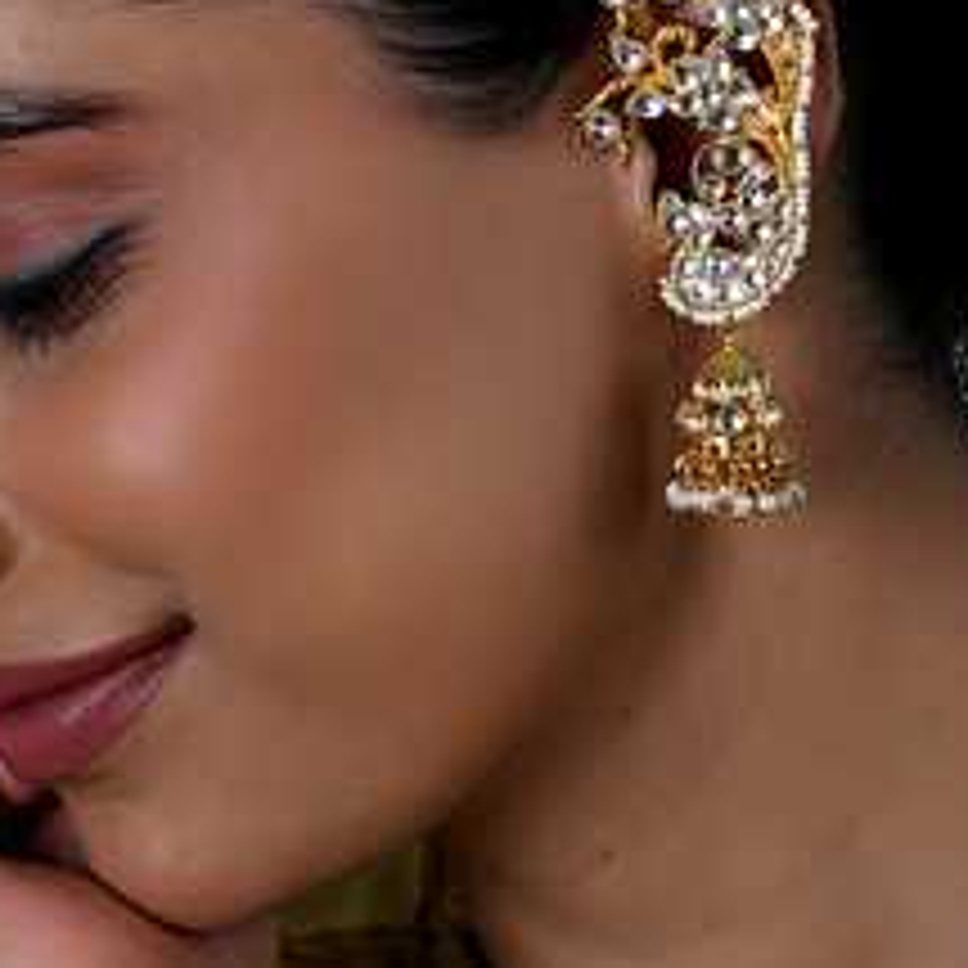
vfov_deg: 16.7
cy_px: 376
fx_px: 3290
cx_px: 518
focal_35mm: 104
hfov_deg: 16.7
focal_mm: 50
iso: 125
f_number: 11
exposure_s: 1/125
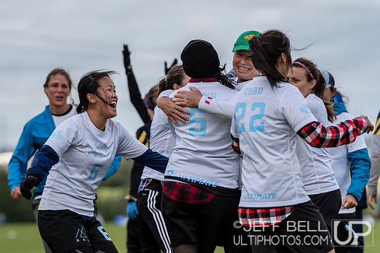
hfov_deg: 4.6
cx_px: 130
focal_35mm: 452
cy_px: 82
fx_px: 4773
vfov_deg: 3.0
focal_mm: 200
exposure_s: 1/1250
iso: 160
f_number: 4
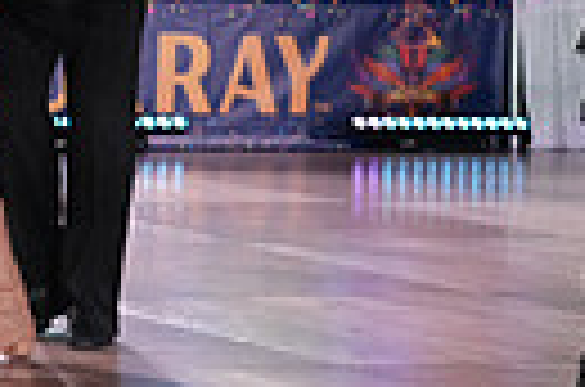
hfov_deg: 10.6
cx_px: -554
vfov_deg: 7.6
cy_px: -52
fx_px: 2902
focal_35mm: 179
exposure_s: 1/400
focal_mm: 40
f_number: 4
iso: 1600
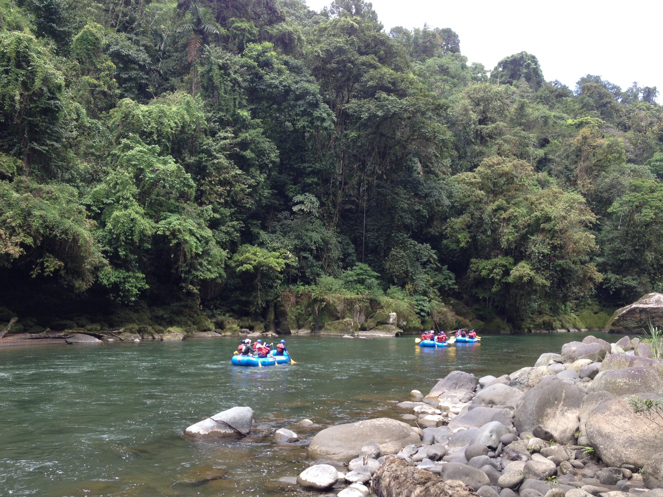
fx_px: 670
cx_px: 332
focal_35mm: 35
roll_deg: -0.8
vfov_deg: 40.7
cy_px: 248
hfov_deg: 52.6
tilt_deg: +2.5
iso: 50
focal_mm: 4.28
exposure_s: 1/329
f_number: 2.4
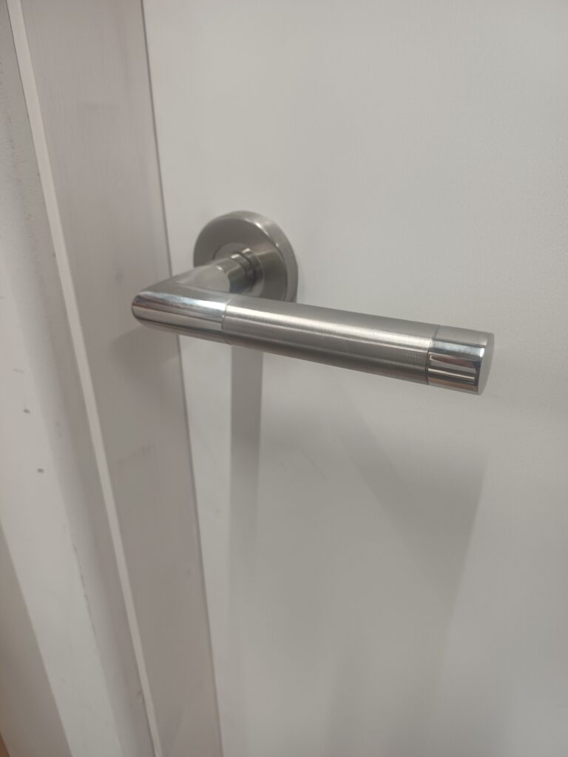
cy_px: 378
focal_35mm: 25
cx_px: 284
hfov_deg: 54.9
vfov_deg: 69.4
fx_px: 547
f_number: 1.8
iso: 200
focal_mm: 4.65
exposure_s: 1/50
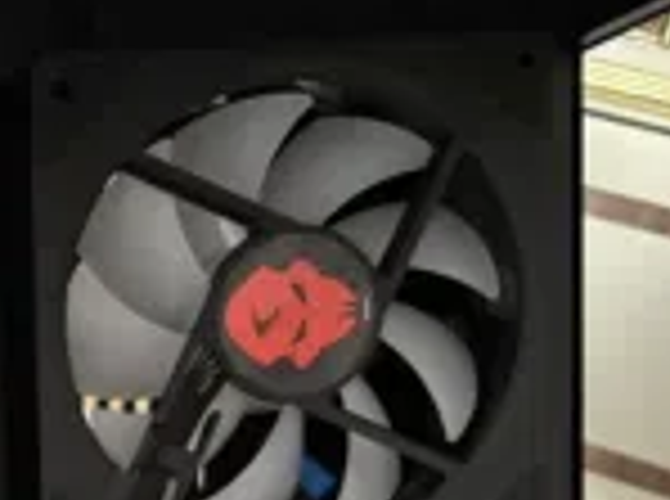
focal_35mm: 112
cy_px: 878
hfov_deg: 14.7
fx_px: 2163
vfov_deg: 12.2
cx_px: -634
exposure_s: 1/30
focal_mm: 5.96
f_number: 1.6
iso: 800
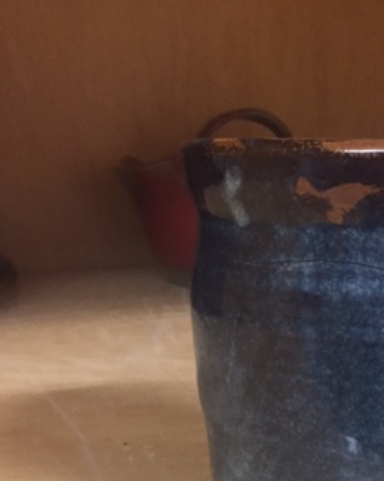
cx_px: 329
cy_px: 365
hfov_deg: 26.4
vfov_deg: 32.9
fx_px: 796
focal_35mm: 56
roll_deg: -1.5
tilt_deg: -14.9
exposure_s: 1/30
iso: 250
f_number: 2.2
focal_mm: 4.15
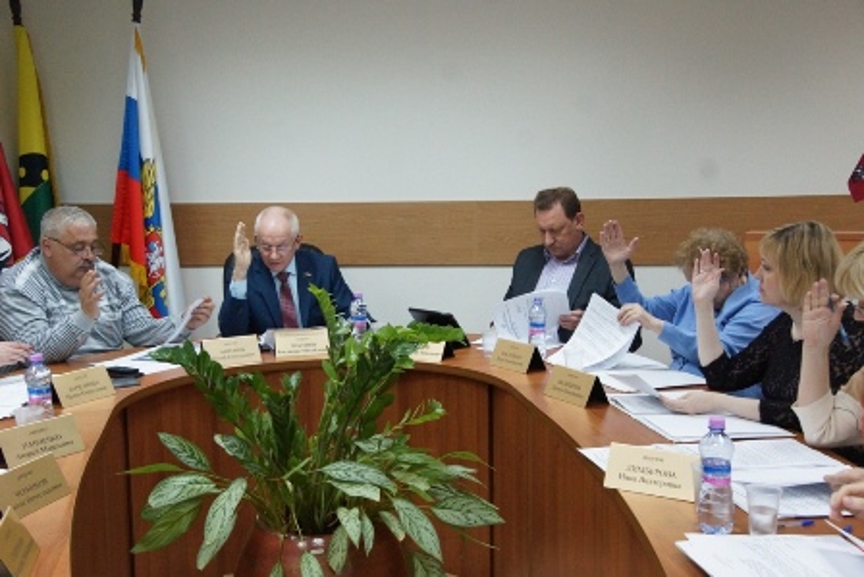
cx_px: 432
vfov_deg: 31.9
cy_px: 288
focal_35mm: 42
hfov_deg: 46.4
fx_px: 1008
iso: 2500
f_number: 6.3
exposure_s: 1/125
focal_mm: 28
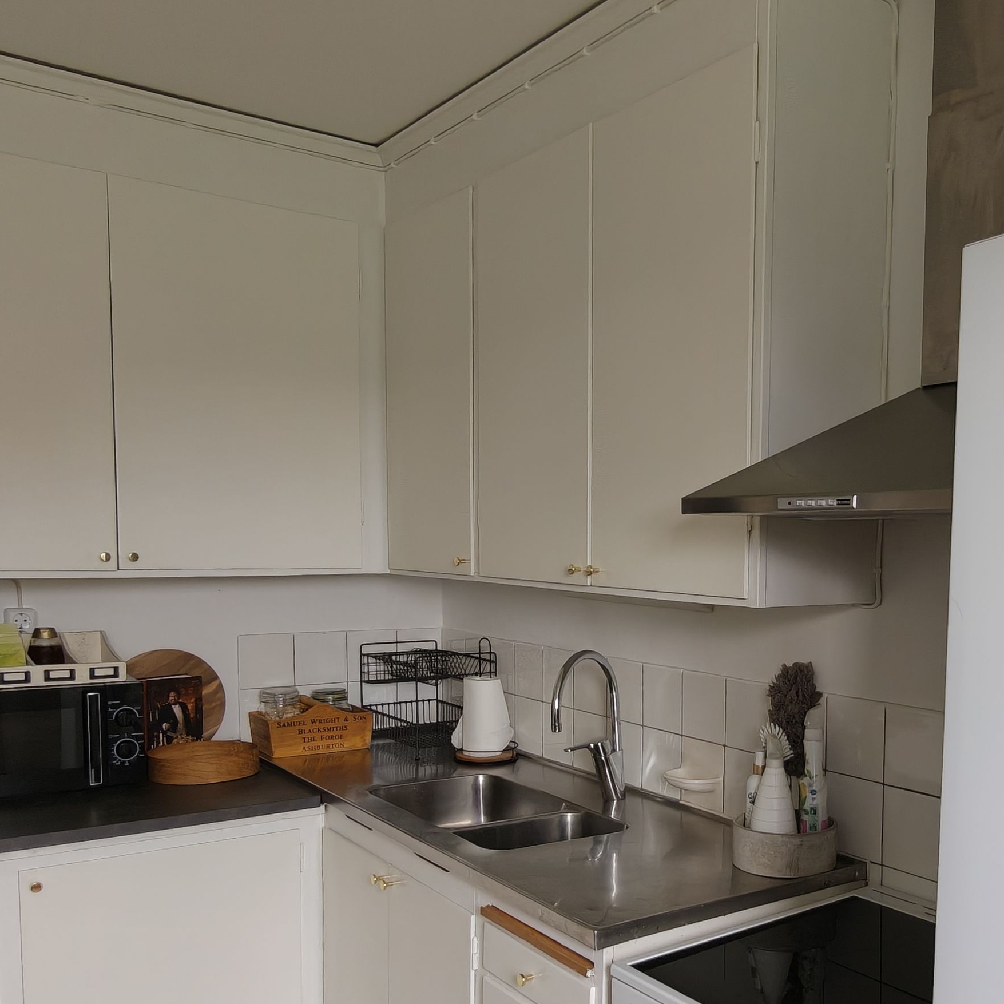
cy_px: 626
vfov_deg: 49.3
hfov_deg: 48.4
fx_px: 1083
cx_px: 712
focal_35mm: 33
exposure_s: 1/100
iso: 125
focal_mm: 2.31
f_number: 2
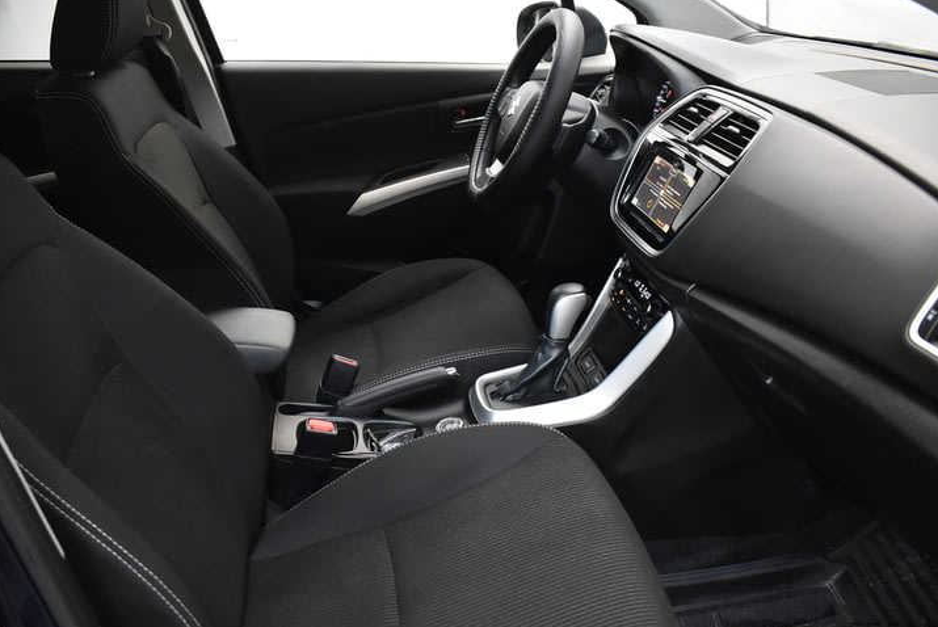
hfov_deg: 55.5
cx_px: 398
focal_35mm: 34
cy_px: 265
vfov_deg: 38.9
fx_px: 887
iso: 2000
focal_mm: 18
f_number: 3.5
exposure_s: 1/30
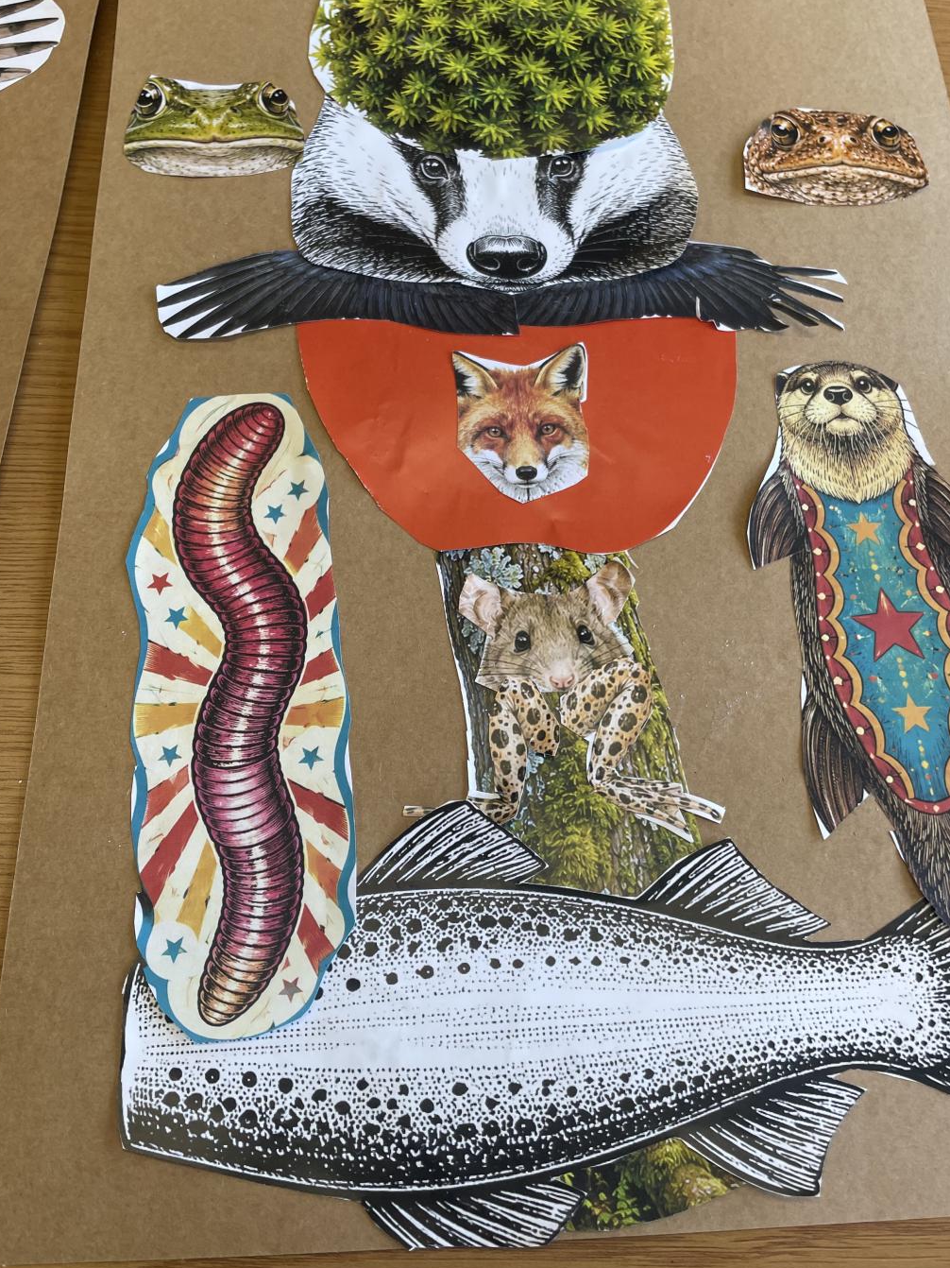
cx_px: 507
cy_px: 571
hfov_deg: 45.4
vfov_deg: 58.2
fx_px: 1135
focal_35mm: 31
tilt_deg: -66.3
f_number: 1.6
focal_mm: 4.2
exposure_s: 1/100
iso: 32
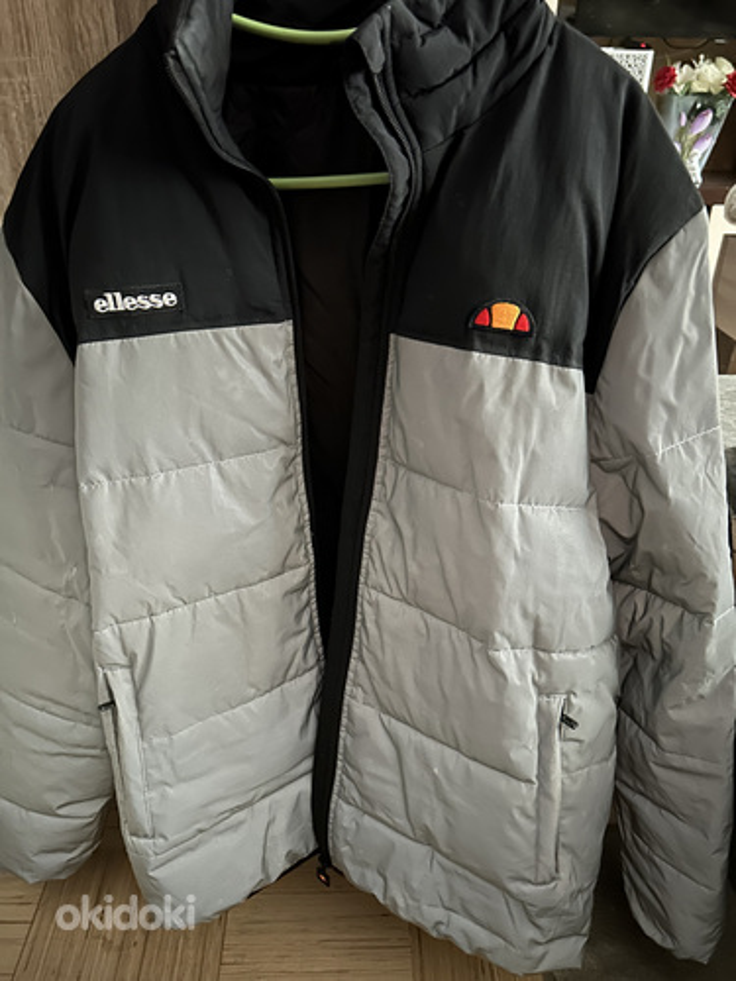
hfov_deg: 53.1
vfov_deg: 67.3
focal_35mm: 26
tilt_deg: -28.5
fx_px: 737
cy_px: 490
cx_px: 368
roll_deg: -1.2
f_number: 1.5
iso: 1000
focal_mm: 5.7
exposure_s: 1/9
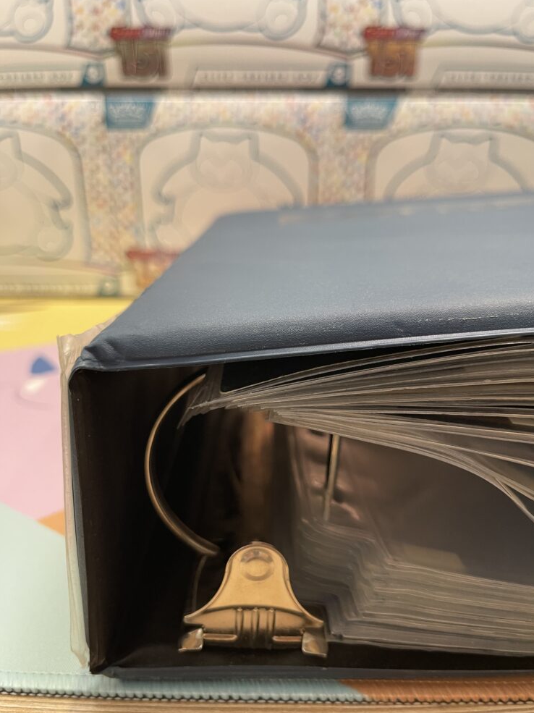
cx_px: 276
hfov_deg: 53.0
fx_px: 535
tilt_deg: -20.1
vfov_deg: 67.3
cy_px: 368
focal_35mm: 26
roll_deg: -0.5
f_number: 1.6
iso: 200
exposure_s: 1/50
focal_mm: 5.1
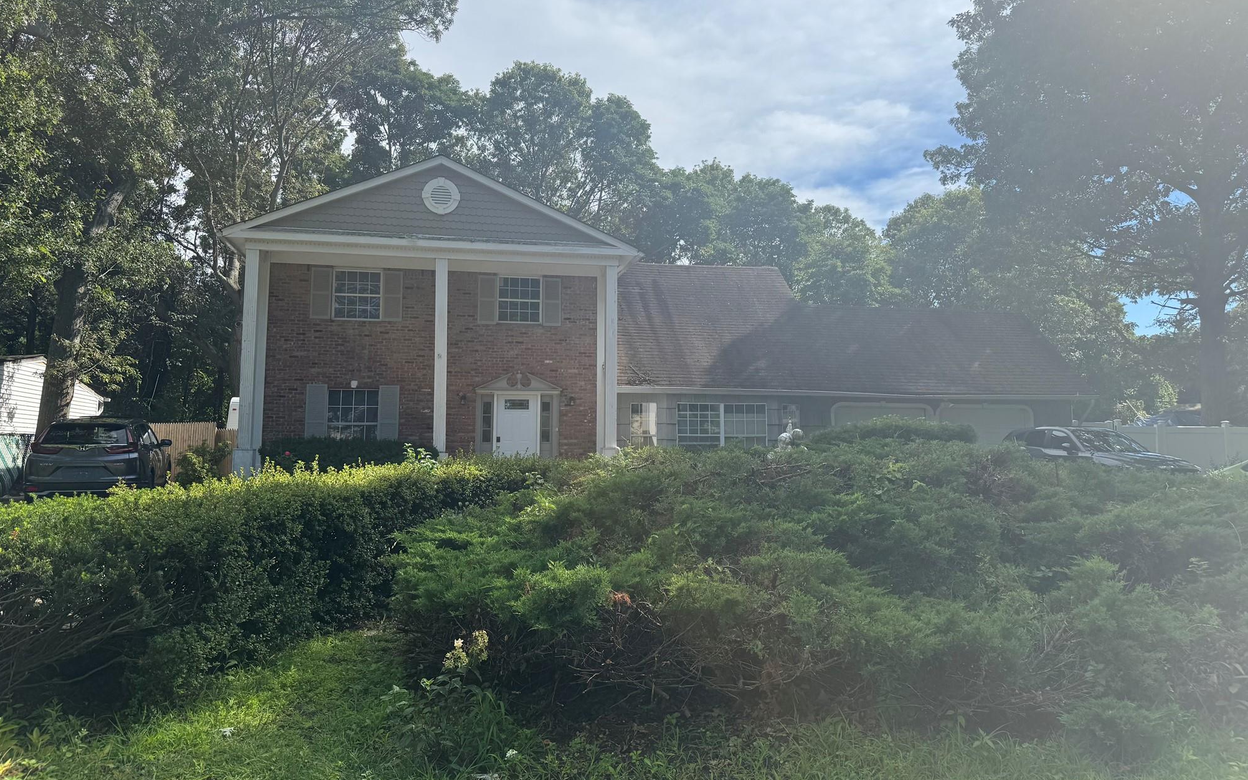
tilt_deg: +7.0
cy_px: 345
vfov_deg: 47.5
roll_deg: +0.6
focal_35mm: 26
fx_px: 884
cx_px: 631
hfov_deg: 70.4
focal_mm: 6.76
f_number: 1.78
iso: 80
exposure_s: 1/3802
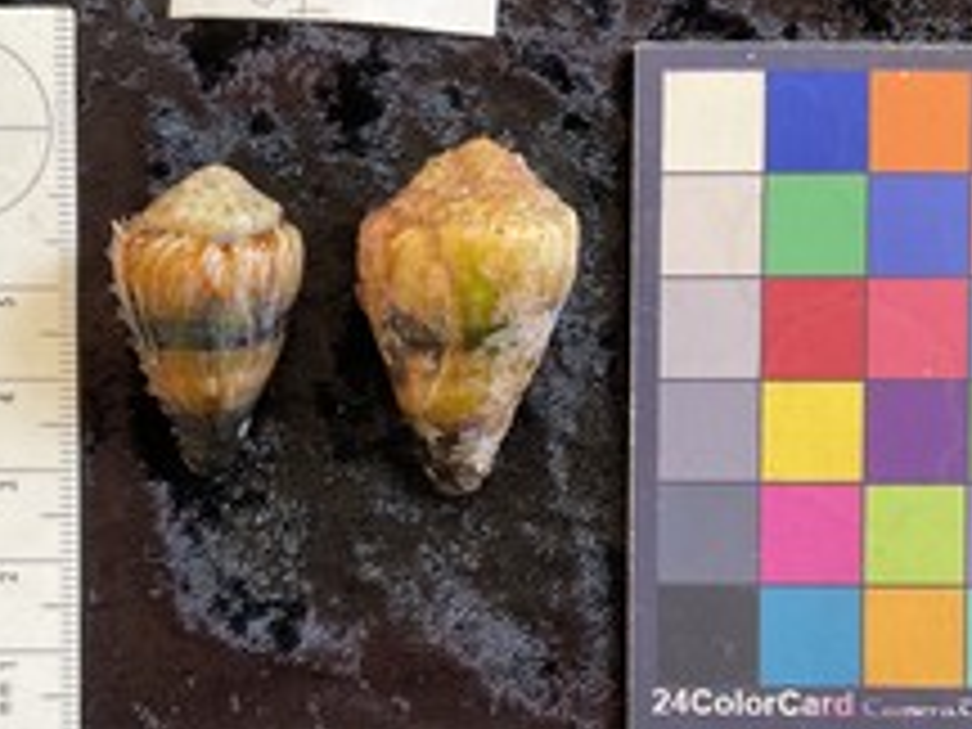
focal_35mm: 47
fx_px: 1320
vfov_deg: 30.7
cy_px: 466
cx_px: 414
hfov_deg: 40.3
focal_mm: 3
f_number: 1.8
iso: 50
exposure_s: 1/60
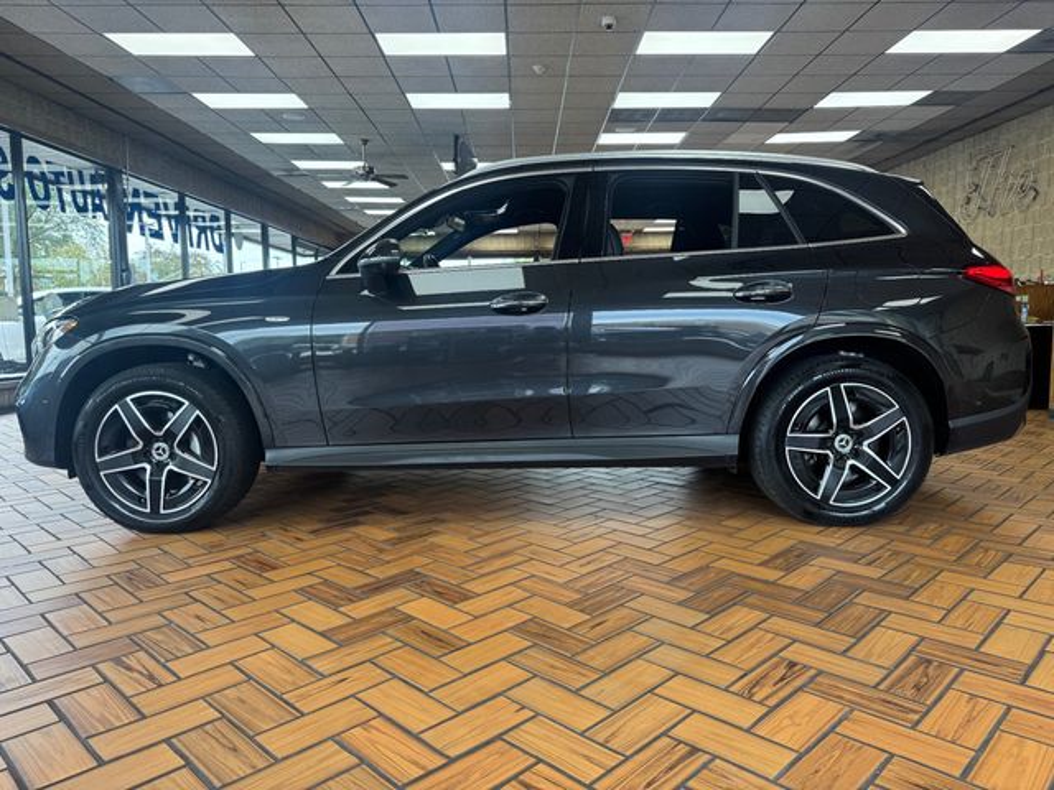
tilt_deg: -6.6
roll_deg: +0.0
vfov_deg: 56.8
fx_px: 731
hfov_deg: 71.6
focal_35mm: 24
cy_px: 395
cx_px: 527
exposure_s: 1/148
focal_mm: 6.76
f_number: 1.78
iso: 100
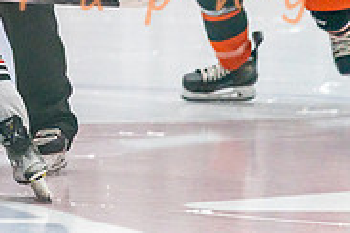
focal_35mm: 635
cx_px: -164
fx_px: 6173
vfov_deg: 2.2
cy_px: -87
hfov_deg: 3.2
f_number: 2.8
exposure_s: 1/1250
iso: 3200
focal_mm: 200
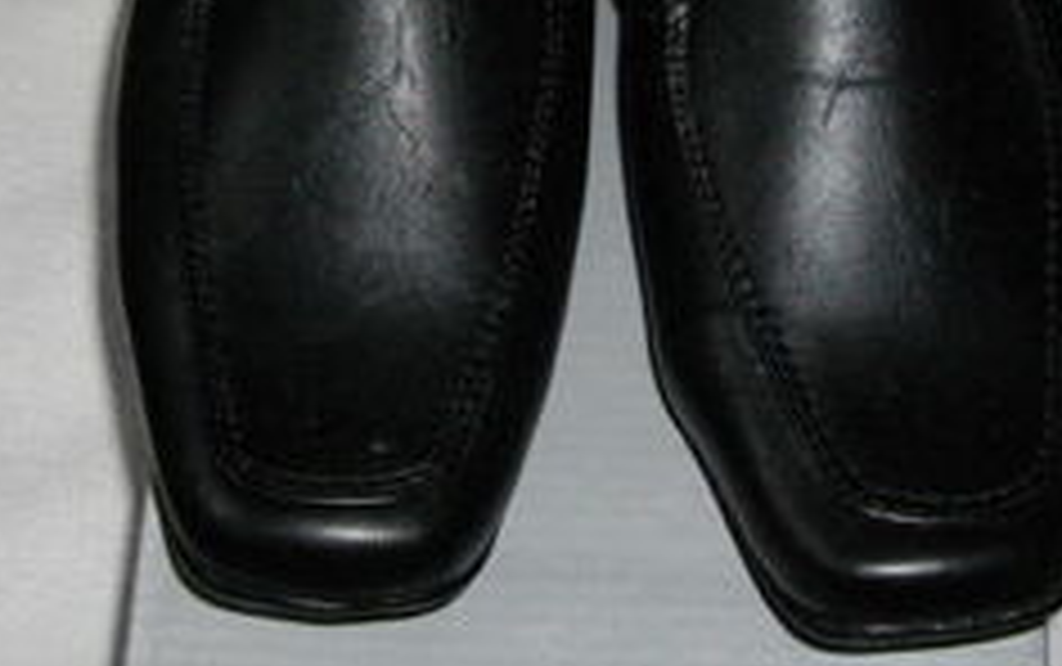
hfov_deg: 24.6
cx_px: 504
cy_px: 36
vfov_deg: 15.4
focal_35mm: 84
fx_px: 2434
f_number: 3.2
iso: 200
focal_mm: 7.1
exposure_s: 1/60
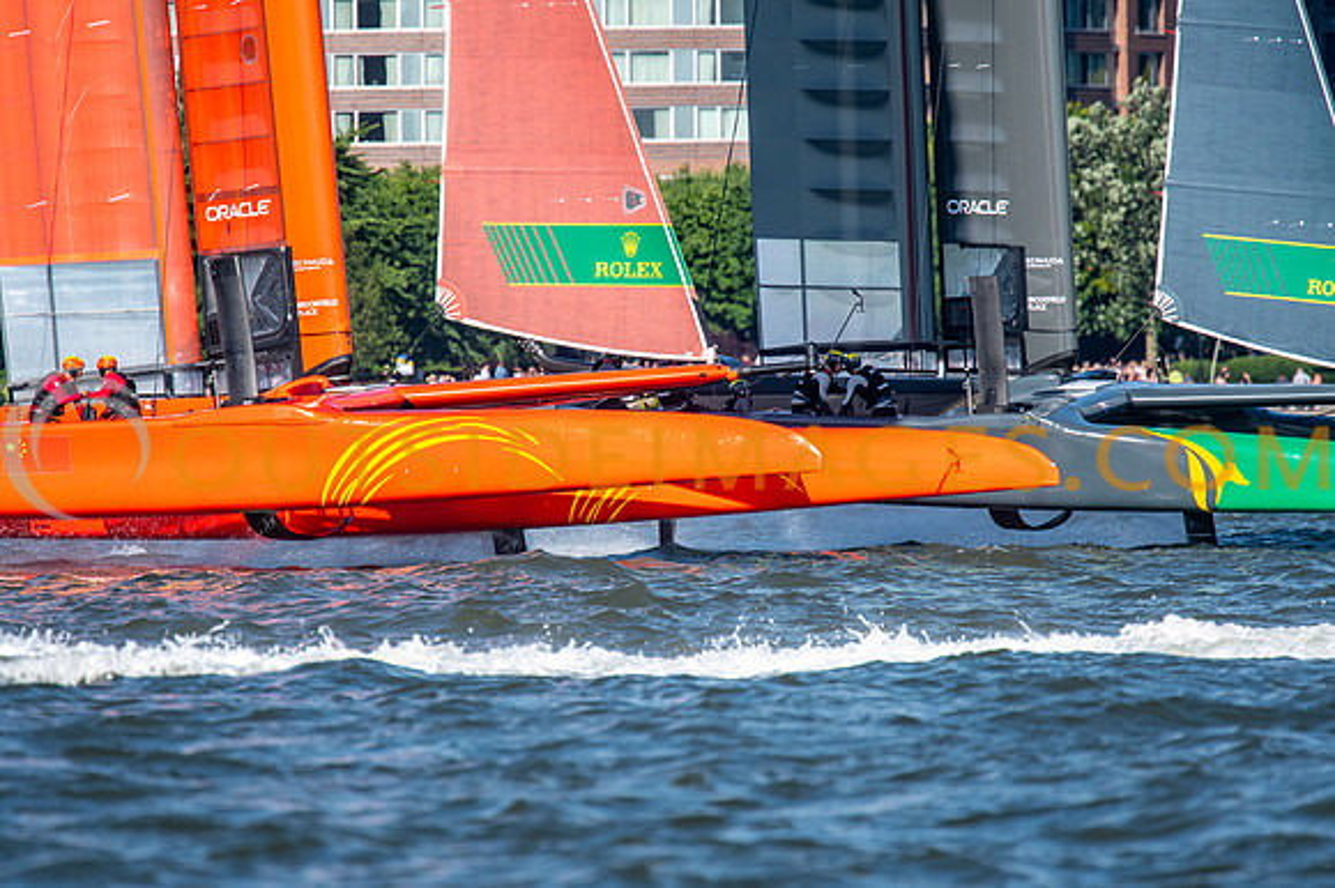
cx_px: 668
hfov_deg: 3.3
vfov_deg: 2.2
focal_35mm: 630
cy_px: 444
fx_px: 23362
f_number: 5.6
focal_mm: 420
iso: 500
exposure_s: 1/2000
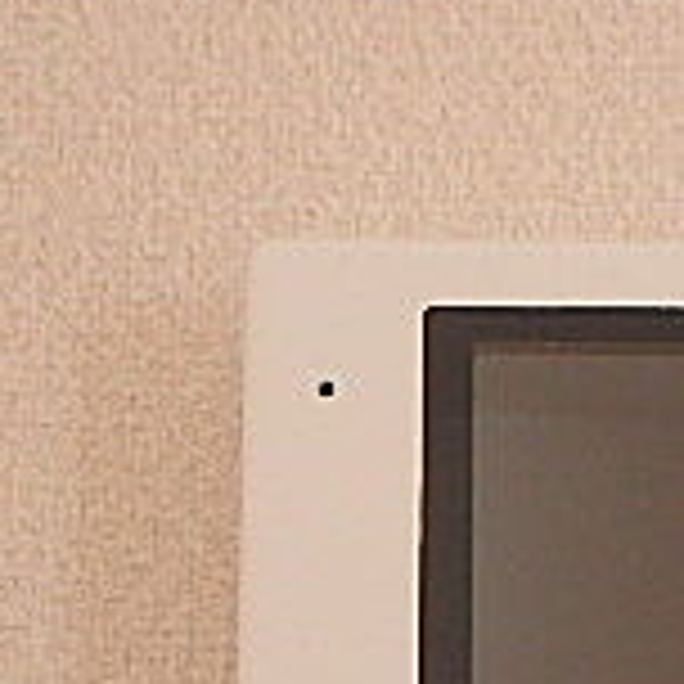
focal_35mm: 78
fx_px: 1744
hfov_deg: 21.7
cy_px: 796
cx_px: 616
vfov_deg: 20.9
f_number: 3.5
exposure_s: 1/30
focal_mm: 3.7
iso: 320
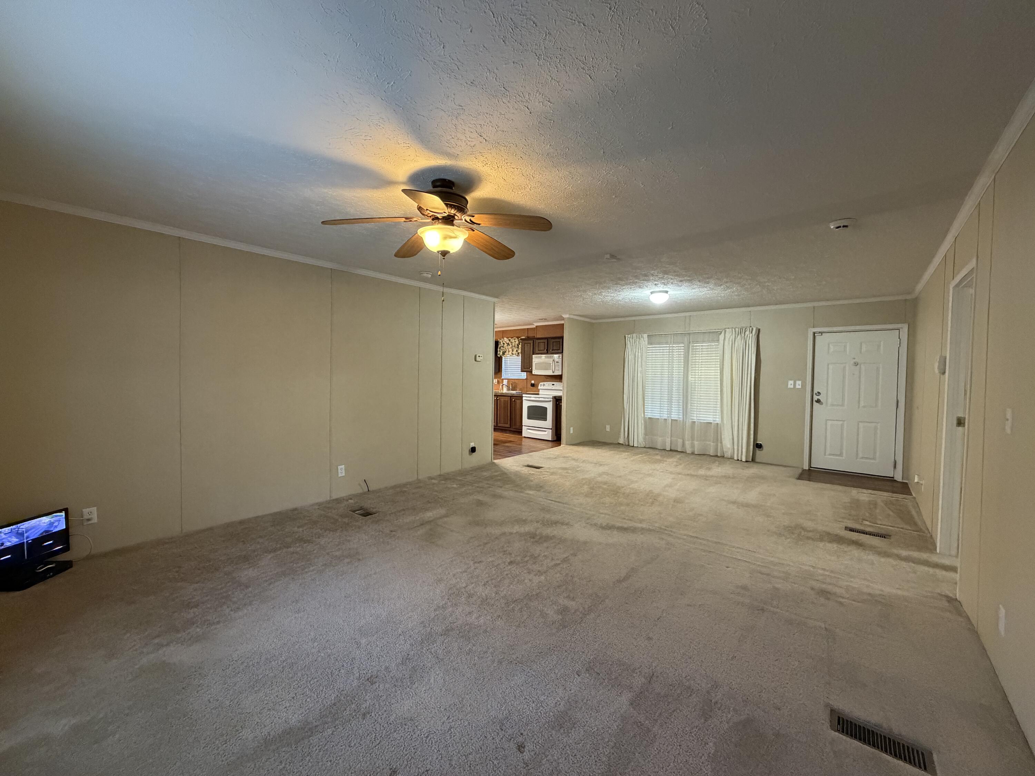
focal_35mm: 14
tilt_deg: -2.5
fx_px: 419
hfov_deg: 102.1
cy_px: 388
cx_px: 518
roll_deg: -0.9
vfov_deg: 85.7
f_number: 2.2
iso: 640
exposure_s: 1/60
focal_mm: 2.22
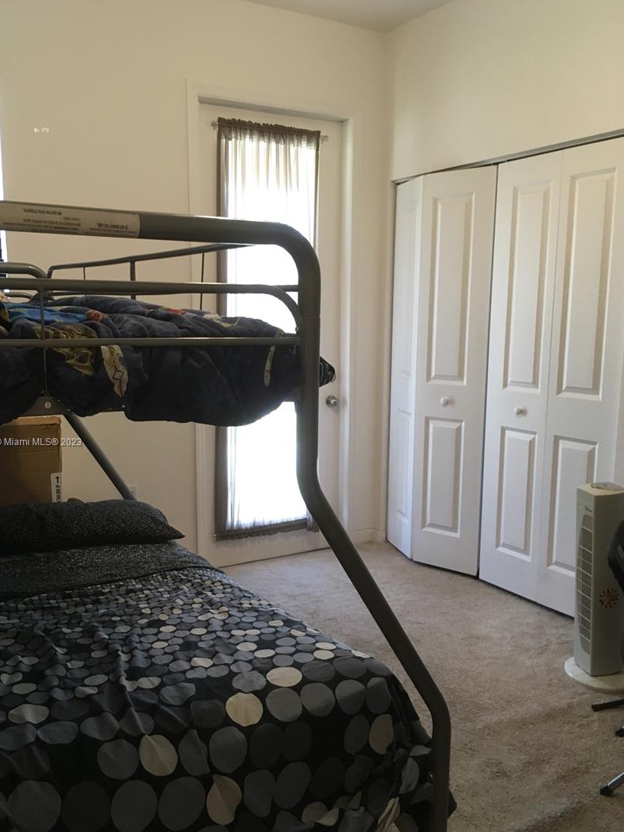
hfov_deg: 44.1
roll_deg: +0.5
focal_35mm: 32
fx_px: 769
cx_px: 286
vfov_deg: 56.8
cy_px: 443
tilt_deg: -9.2
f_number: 2.2
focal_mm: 4.15
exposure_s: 1/30
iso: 100
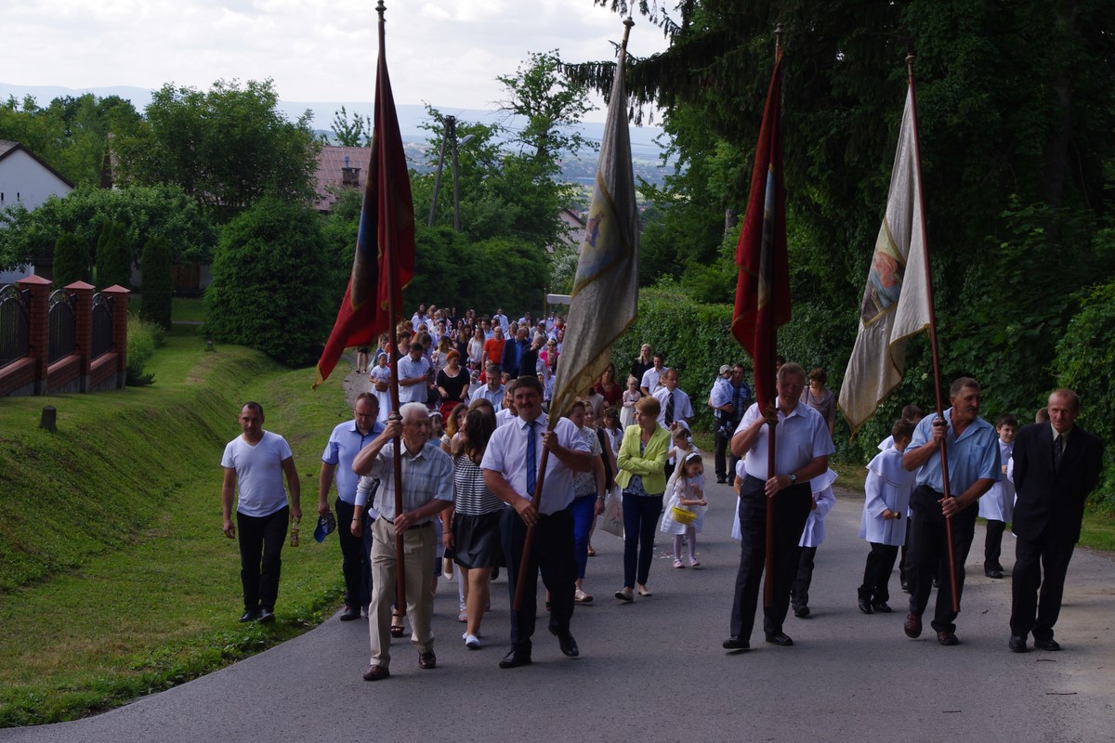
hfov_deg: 33.4
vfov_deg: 22.6
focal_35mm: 60
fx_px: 1858
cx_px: 558
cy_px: 372
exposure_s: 1/180
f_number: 11
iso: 400
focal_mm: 40
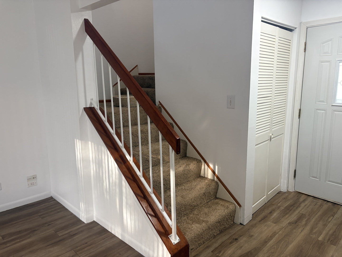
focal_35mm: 26
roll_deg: +1.2
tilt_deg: -7.6
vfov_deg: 53.1
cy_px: 128
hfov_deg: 67.3
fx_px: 257
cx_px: 171
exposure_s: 1/60
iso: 100
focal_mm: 5.96
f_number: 1.6
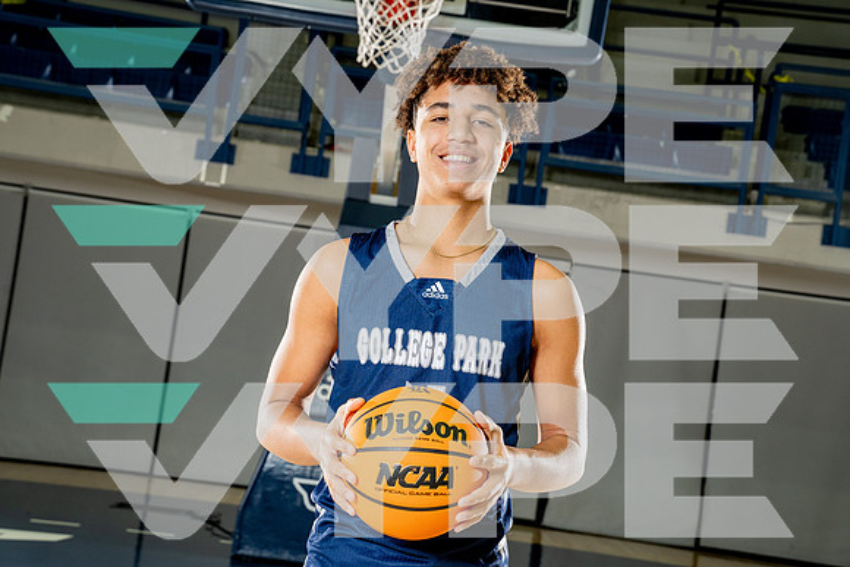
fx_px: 1464
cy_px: 284
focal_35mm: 62
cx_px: 425
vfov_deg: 21.9
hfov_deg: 32.4
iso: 640
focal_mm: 62
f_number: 7.1
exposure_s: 1/250
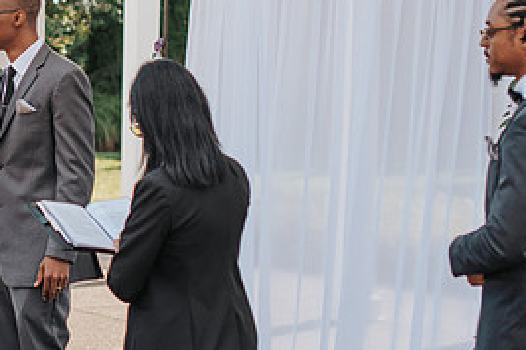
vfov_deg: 10.9
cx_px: -75
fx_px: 1825
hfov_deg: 15.9
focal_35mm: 125
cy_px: 54
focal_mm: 50
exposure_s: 1/2500
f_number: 2.5
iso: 200
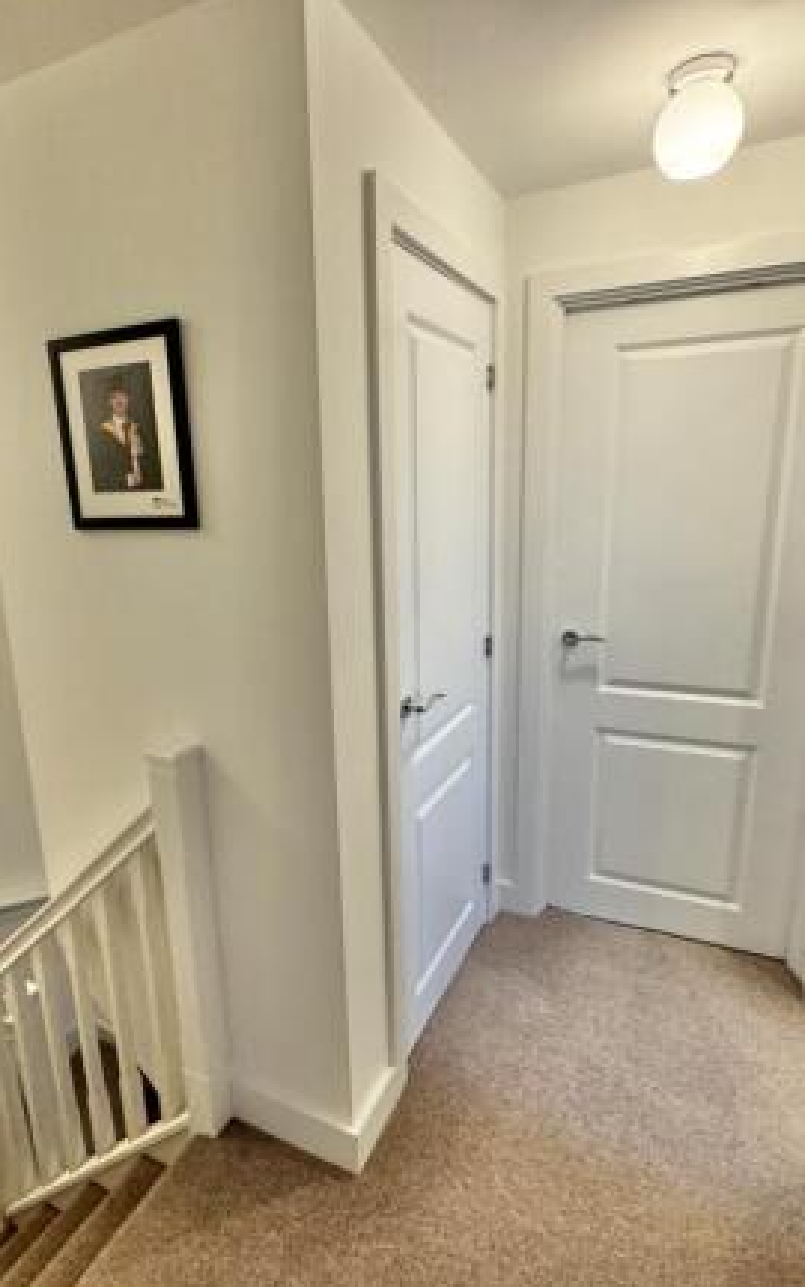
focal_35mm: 20
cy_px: 645
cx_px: 362
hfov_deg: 59.5
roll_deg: +1.4
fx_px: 702
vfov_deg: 85.1
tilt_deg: -12.6
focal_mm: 2.22
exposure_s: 1/99
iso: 250
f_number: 2.2
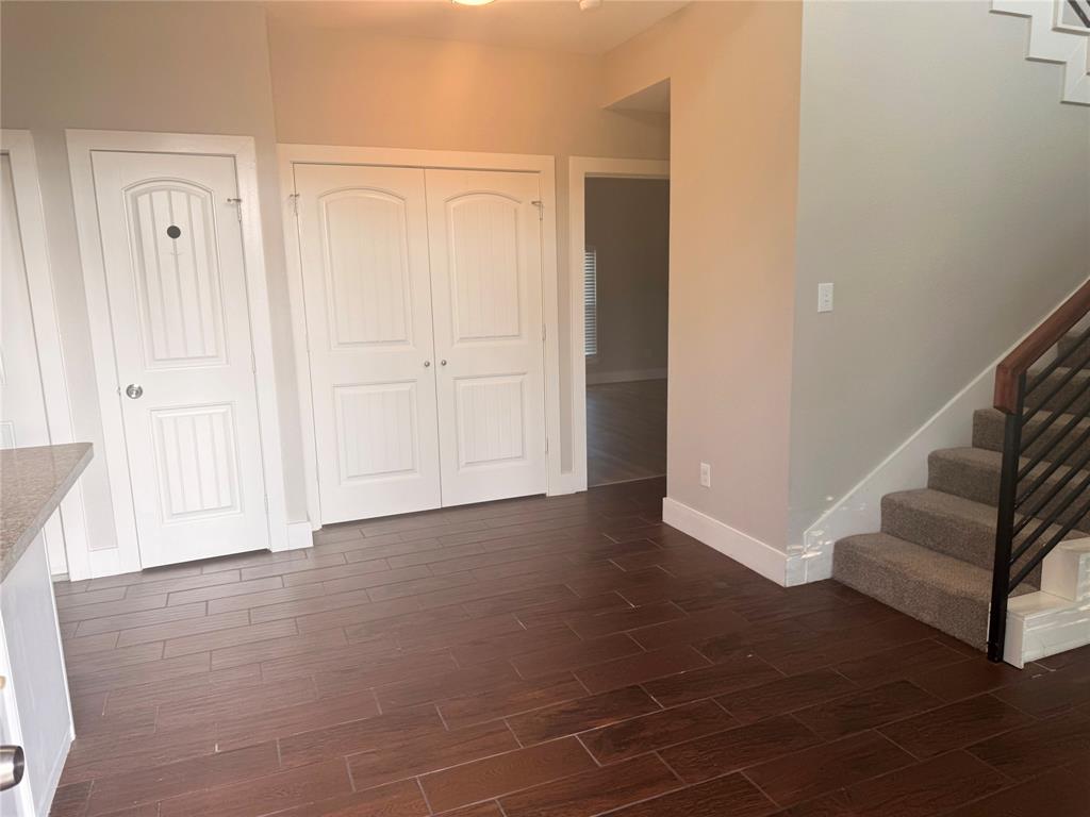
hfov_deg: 71.6
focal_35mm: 24
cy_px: 408
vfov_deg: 56.8
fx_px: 756
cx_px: 545
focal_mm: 6.76
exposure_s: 1/120
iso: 80
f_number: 1.78
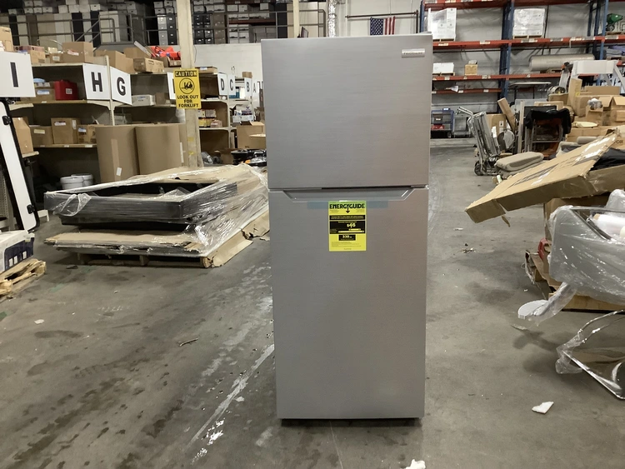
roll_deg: +0.5
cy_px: 234
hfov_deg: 58.3
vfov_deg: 45.5
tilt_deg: -12.1
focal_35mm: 31
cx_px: 312
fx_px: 560
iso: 400
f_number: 2.4
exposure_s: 1/30
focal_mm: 3.3
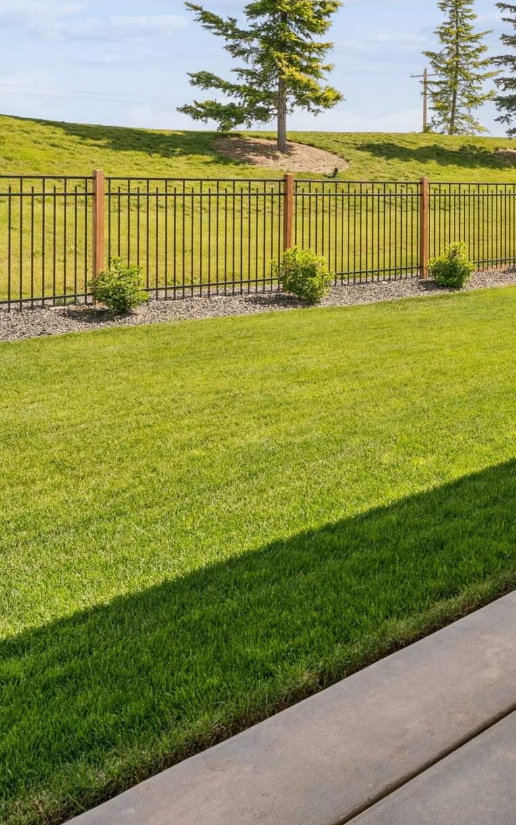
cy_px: 202
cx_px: 573
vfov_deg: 46.2
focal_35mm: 41
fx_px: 928
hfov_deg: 28.2
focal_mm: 16.1
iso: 400
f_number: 13
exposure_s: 1/160
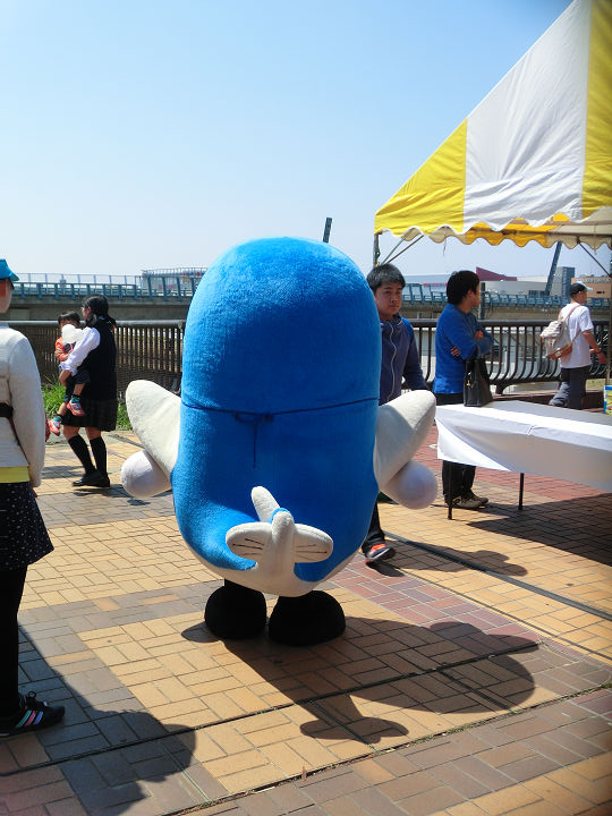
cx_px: 306
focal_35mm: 35
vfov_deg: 52.6
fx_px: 825
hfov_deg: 40.7
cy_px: 408
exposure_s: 1/160
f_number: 9.1
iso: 100
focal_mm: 6.1
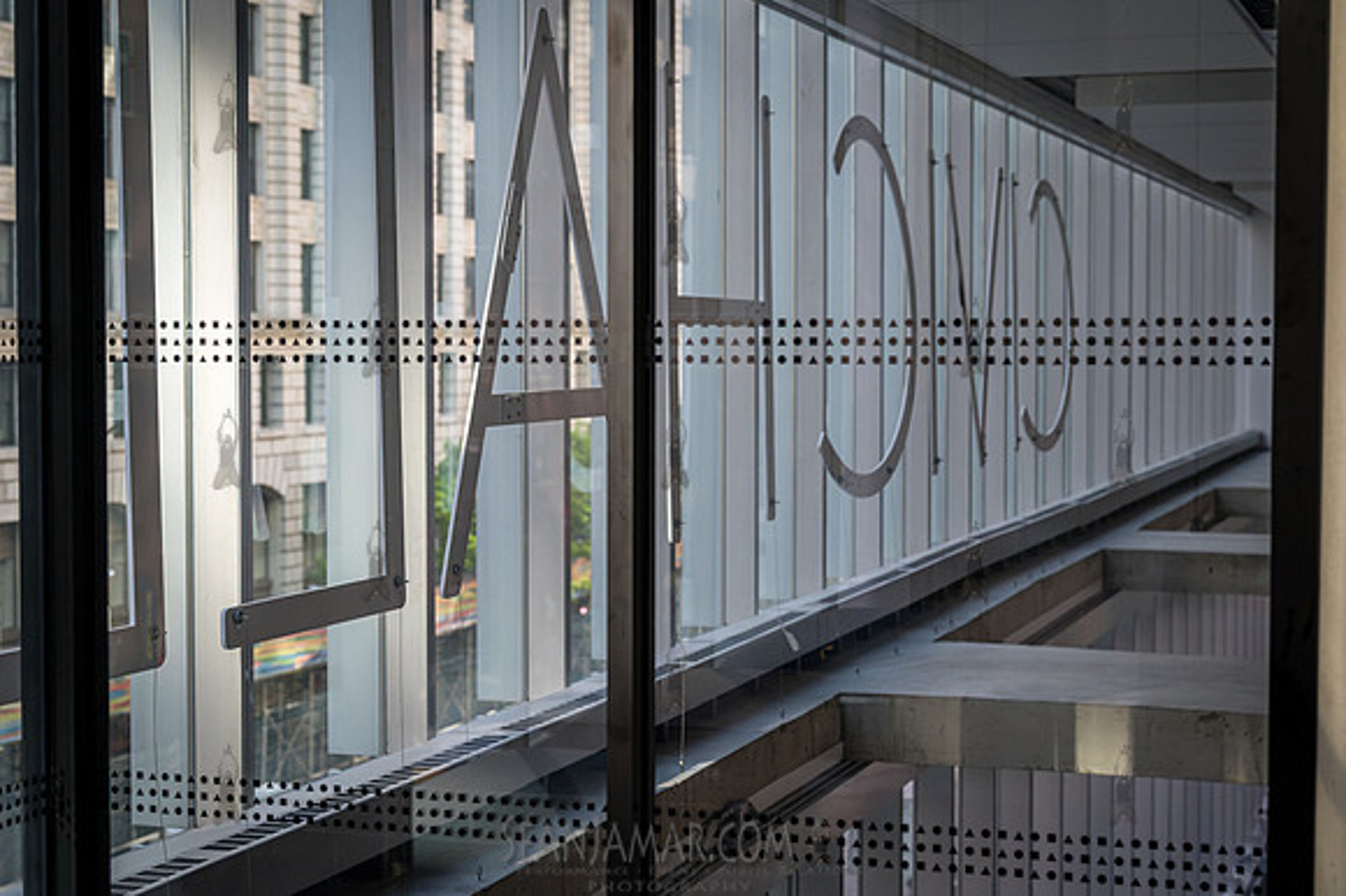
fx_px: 2260
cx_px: 673
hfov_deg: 33.2
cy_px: 448
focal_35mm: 60
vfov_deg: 22.4
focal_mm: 60
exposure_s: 1/1250
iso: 2000
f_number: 4
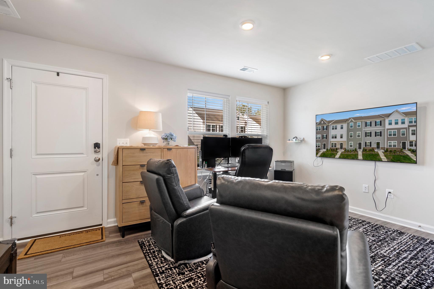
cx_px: 217
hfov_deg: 96.8
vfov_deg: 73.7
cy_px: 144
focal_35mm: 16
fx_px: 193
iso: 640
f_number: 8
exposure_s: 1/3
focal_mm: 16
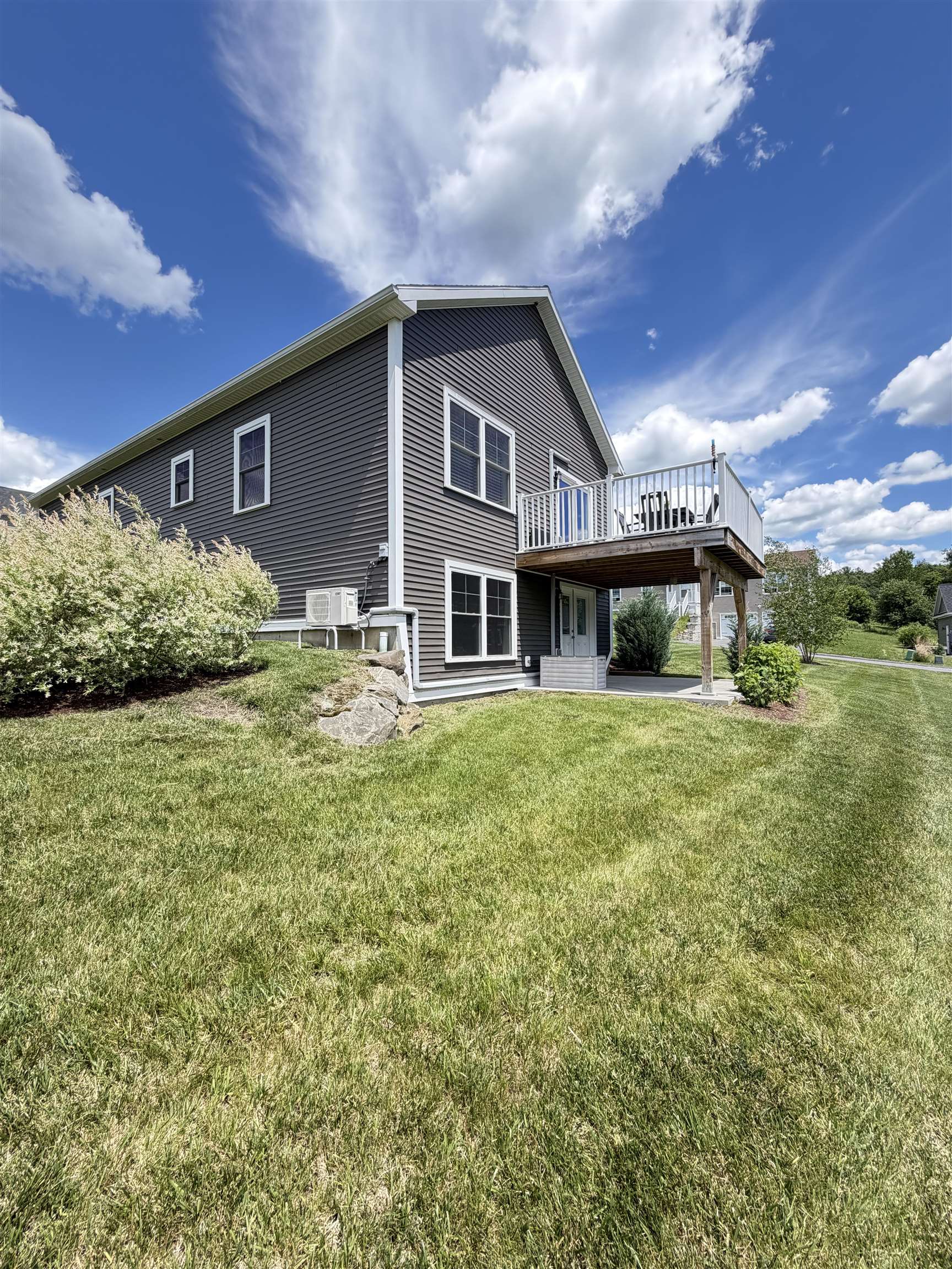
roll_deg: +1.5
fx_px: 513
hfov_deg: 85.7
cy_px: 634
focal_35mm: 14
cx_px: 476
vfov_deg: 102.1
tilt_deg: +2.4
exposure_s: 1/502
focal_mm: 2.22
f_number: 2.2
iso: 50
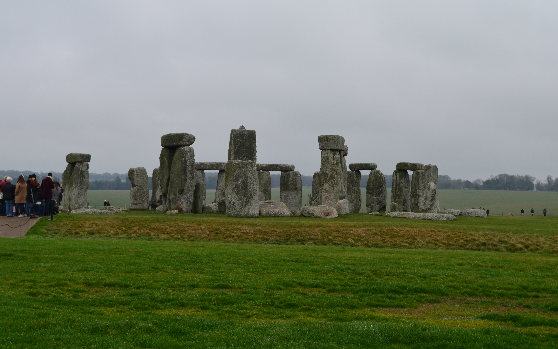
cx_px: 276
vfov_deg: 19.1
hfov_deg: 30.2
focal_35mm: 68
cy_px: 165
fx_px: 1034
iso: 200
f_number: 10
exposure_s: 1/80
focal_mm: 44
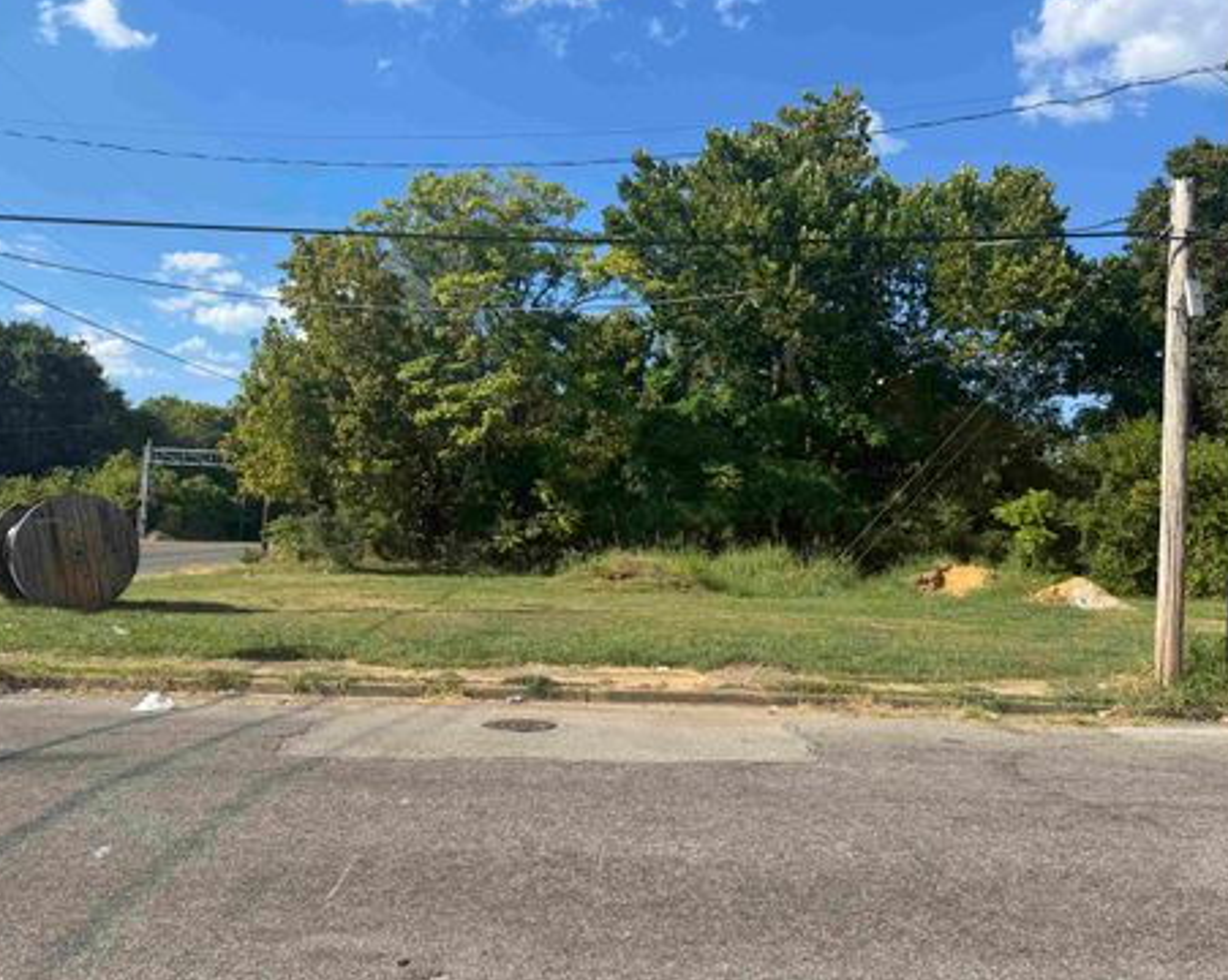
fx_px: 944
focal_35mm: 26
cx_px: 637
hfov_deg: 66.1
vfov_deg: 54.9
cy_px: 475
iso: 80
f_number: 1.78
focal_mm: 6.76
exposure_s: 1/3096
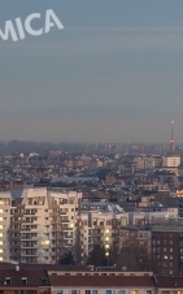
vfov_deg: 4.7
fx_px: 3603
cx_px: -398
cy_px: 263
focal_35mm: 451
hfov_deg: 2.9
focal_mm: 100
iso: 100
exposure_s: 6
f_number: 16
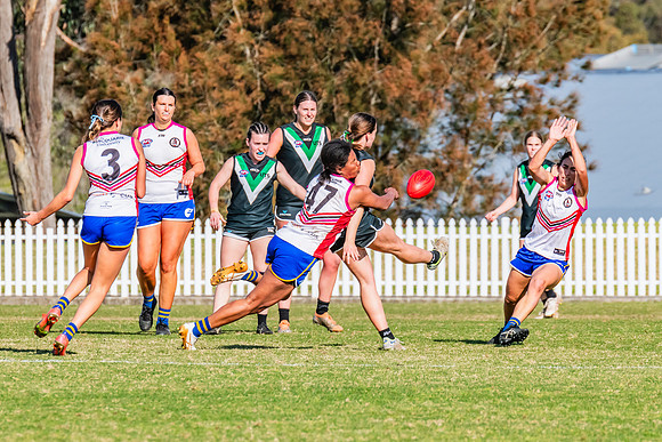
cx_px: 391
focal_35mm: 618
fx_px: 11358
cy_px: 228
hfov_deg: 3.3
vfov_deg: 2.2
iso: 800
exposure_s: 1/1600
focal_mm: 420
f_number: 11
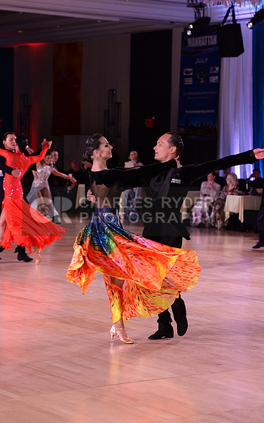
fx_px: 1209
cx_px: 124
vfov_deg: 19.8
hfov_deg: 12.5
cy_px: 212
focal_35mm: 105
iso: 2000
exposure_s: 1/250
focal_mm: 102
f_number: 4.5
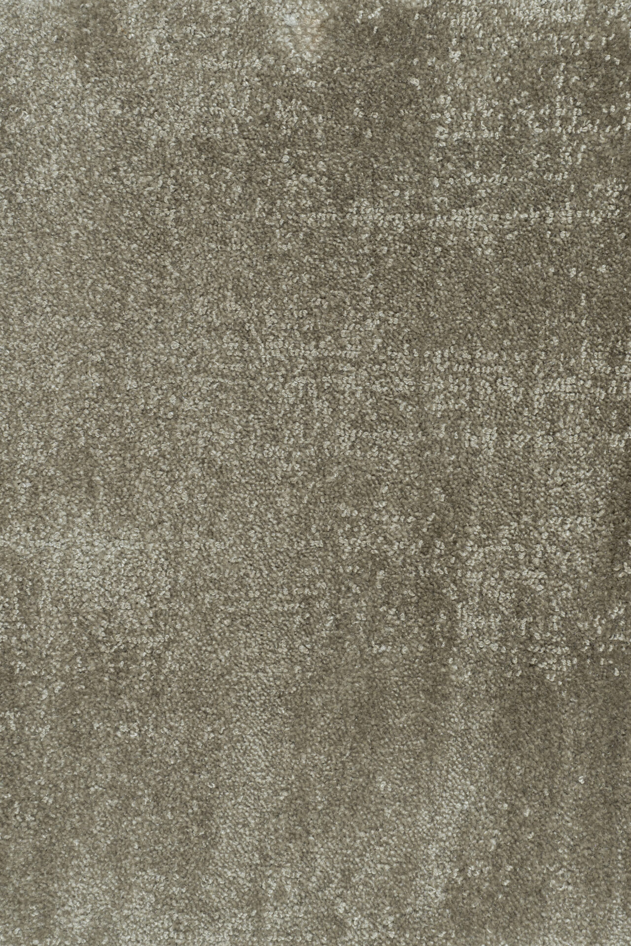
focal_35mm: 28
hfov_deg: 46.4
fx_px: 736
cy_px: 473
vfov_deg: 65.5
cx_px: 316
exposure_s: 1/40
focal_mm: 28
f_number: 7.1
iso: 400
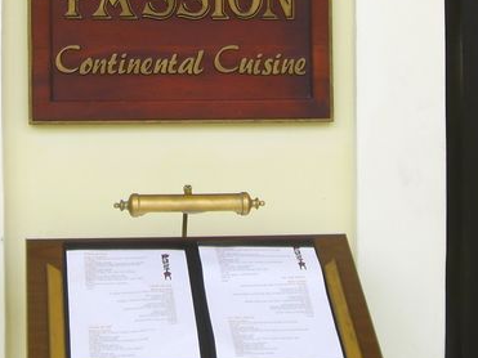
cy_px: 4
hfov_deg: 18.7
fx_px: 1449
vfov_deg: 13.9
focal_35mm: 105
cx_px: 182
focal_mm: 6.2
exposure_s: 1/250
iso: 64
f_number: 2.7
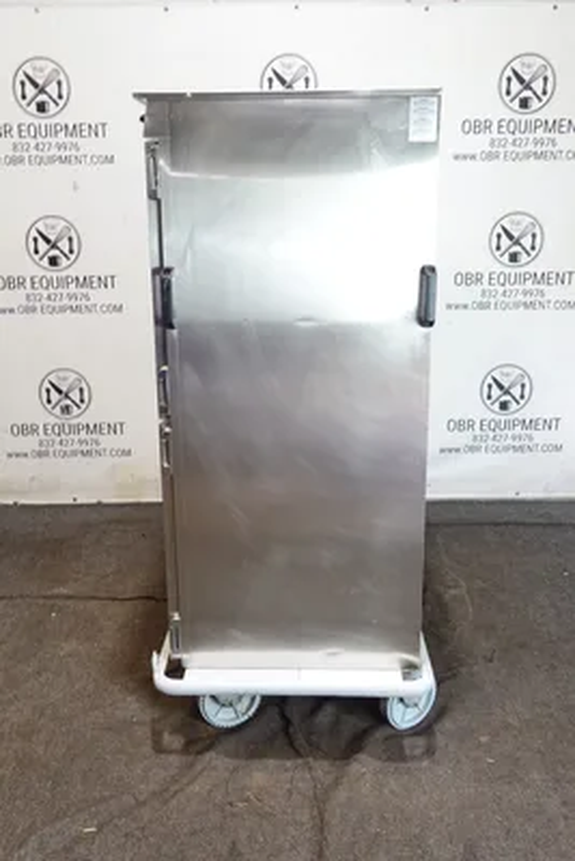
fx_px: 790
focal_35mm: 33
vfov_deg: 57.2
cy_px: 430
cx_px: 288
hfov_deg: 40.0
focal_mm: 12.25
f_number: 3.5
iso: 160
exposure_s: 1/6
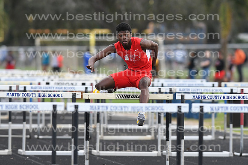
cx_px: 124
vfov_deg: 3.1
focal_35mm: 450
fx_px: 3101
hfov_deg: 4.6
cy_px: 82
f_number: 4
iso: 1600
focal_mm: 300
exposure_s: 1/2000
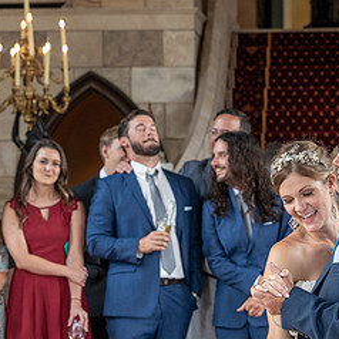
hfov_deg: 10.3
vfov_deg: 10.3
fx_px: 1872
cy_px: 251
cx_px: 339
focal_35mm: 169
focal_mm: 80
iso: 1000
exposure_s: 1/250
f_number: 5
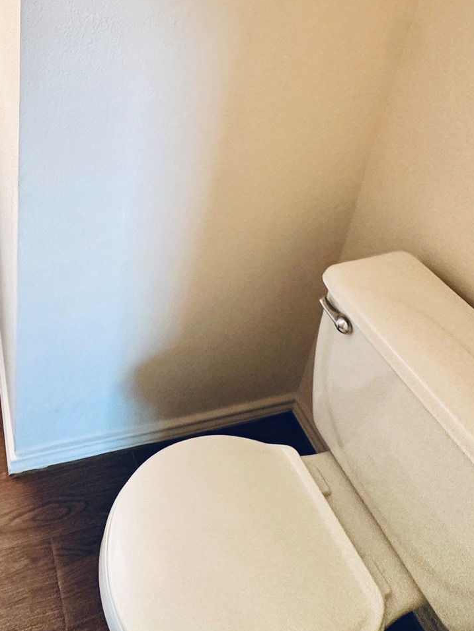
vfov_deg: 51.3
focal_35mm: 30
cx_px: 59
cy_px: 38
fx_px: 548
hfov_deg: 43.3
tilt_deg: -22.3
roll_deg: -2.7
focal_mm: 2.22
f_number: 2.2
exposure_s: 1/120
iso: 320
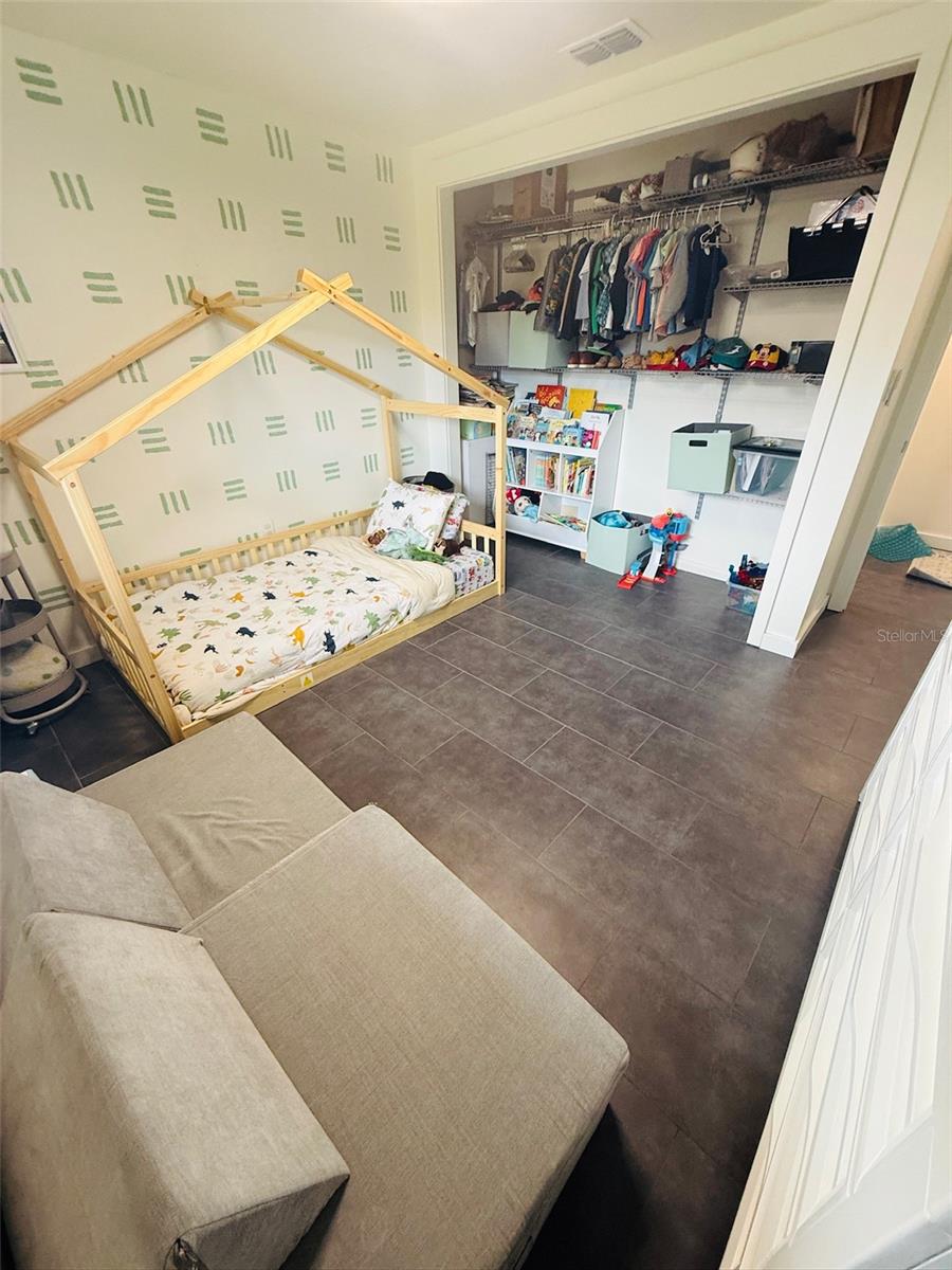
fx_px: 513
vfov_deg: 102.1
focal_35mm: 14
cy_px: 635
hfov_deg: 85.7
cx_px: 476
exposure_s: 1/60
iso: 160
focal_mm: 2.22
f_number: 2.2
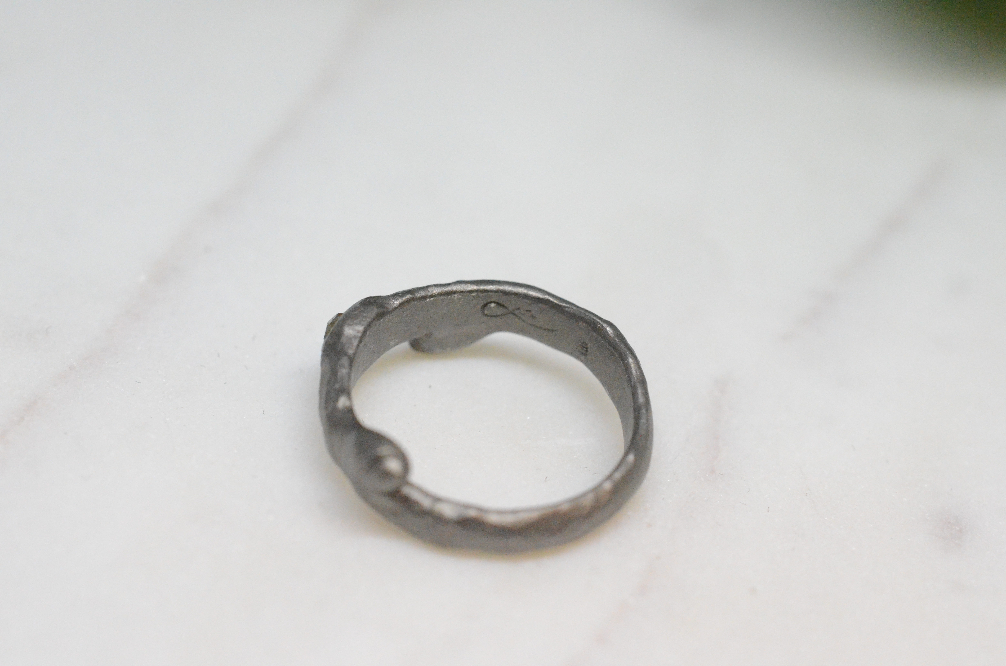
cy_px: 333
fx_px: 1673
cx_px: 503
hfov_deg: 33.5
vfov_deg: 22.5
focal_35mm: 60
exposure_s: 1/800
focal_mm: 40
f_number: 8
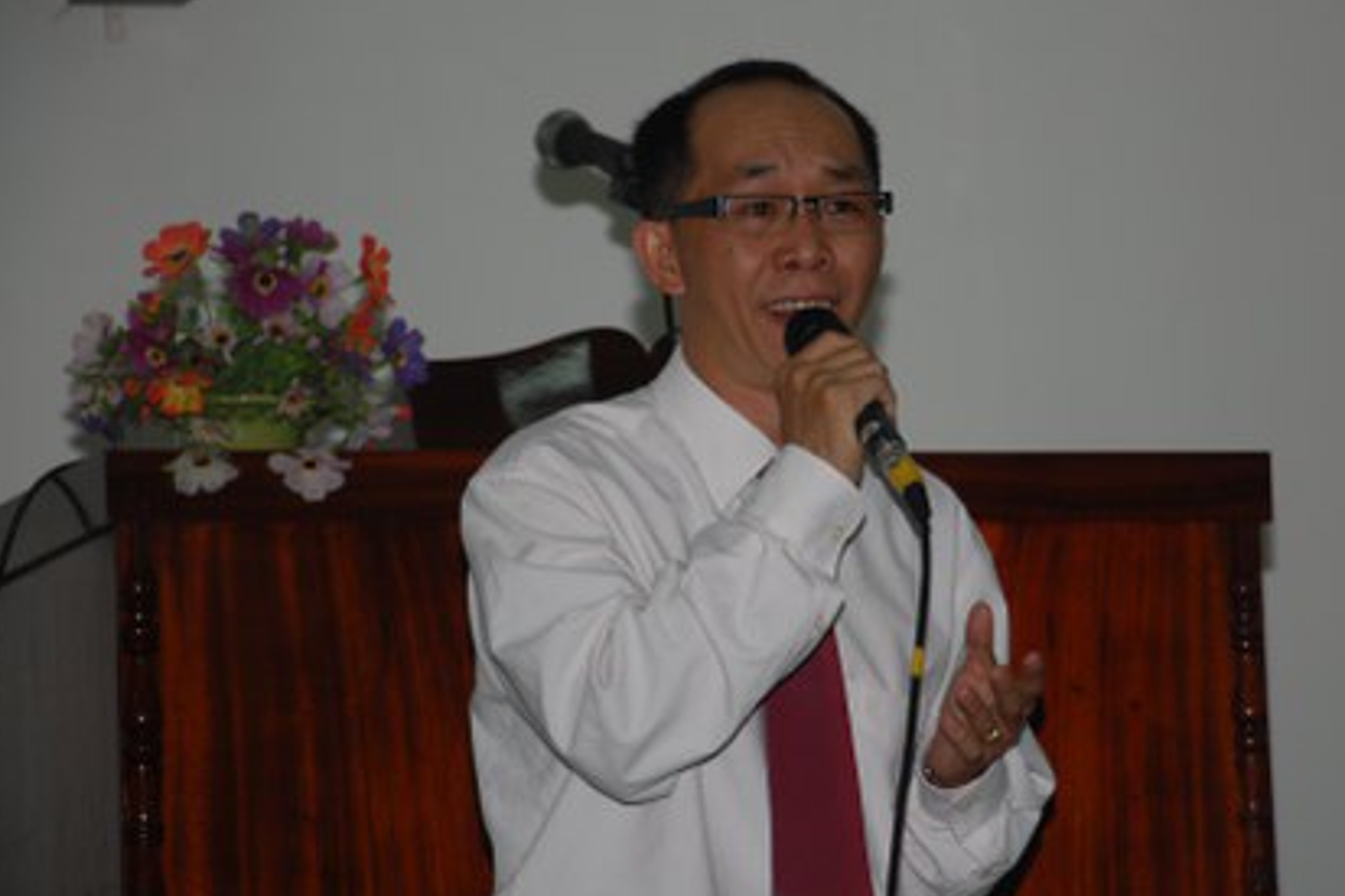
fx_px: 7118
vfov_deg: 7.2
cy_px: 476
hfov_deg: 10.8
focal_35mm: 191
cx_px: 765
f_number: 5.6
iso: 400
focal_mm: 105
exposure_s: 1/60
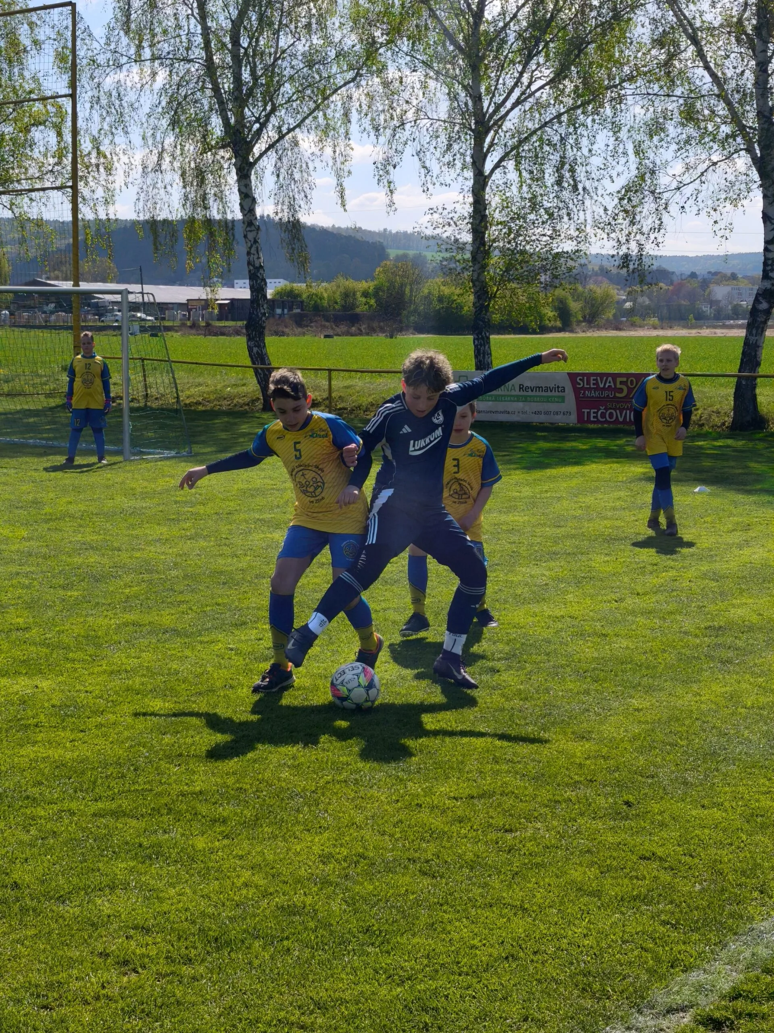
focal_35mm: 46
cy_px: 516
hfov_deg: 31.5
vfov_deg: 41.2
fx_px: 1372
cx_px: 387
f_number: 1.6
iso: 50
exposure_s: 1/4883
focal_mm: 6.57
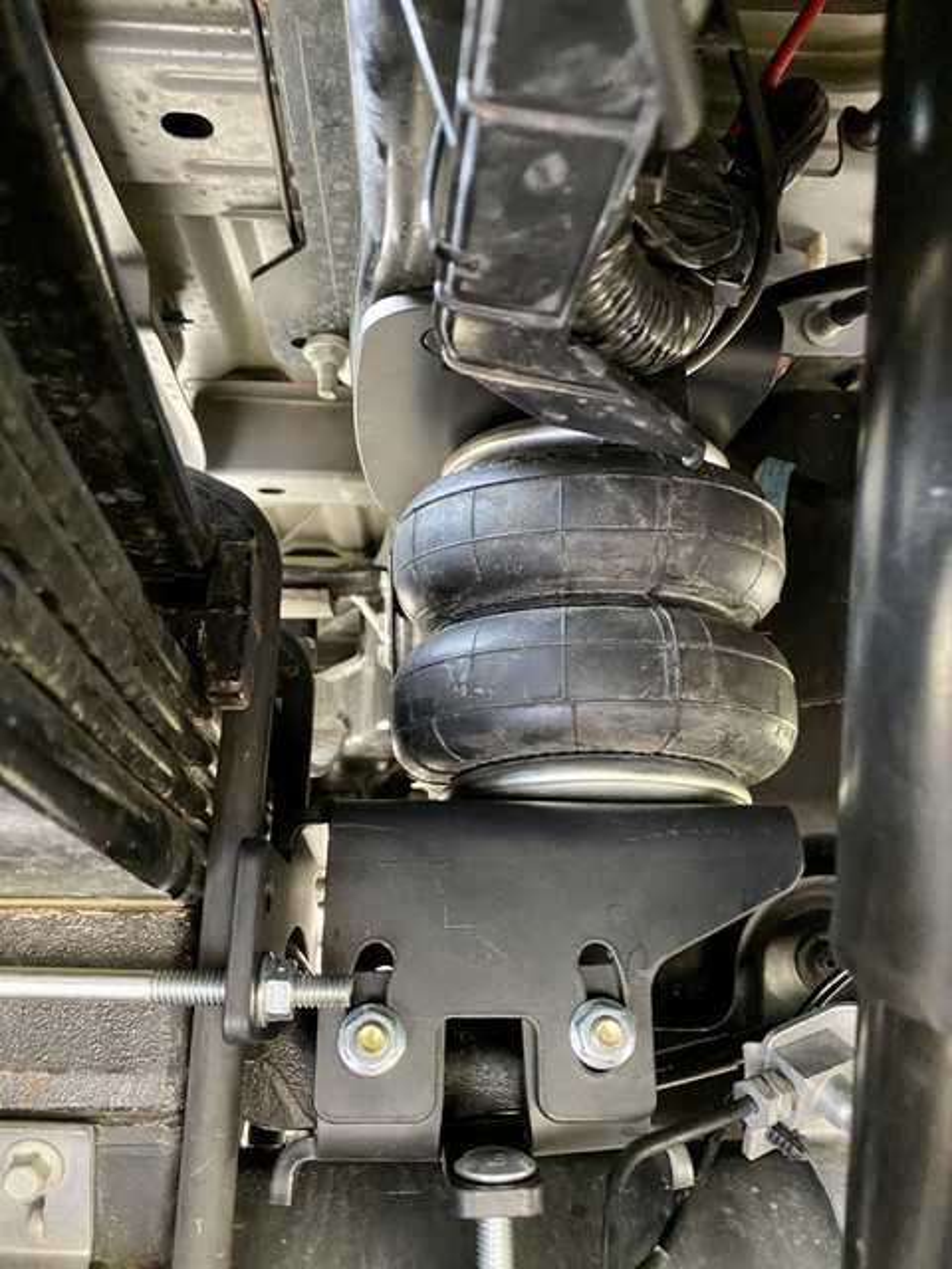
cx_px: 476
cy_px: 634
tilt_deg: +7.7
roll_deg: -1.9
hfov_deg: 53.1
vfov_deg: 67.3
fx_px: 953
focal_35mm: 26
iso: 640
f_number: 1.8
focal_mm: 4.25
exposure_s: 1/30
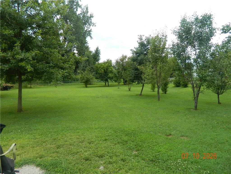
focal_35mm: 25
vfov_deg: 54.9
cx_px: 116
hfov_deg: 69.4
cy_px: 87
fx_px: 167
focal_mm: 4.5
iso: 80
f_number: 3.1
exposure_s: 1/320
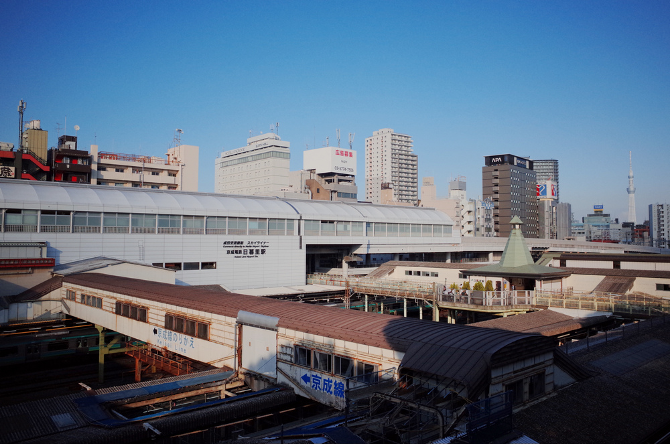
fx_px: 520
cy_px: 222
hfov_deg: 65.6
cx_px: 335
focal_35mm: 28
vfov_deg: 46.2
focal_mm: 18.3
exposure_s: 1/2500
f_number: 2.8
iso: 400
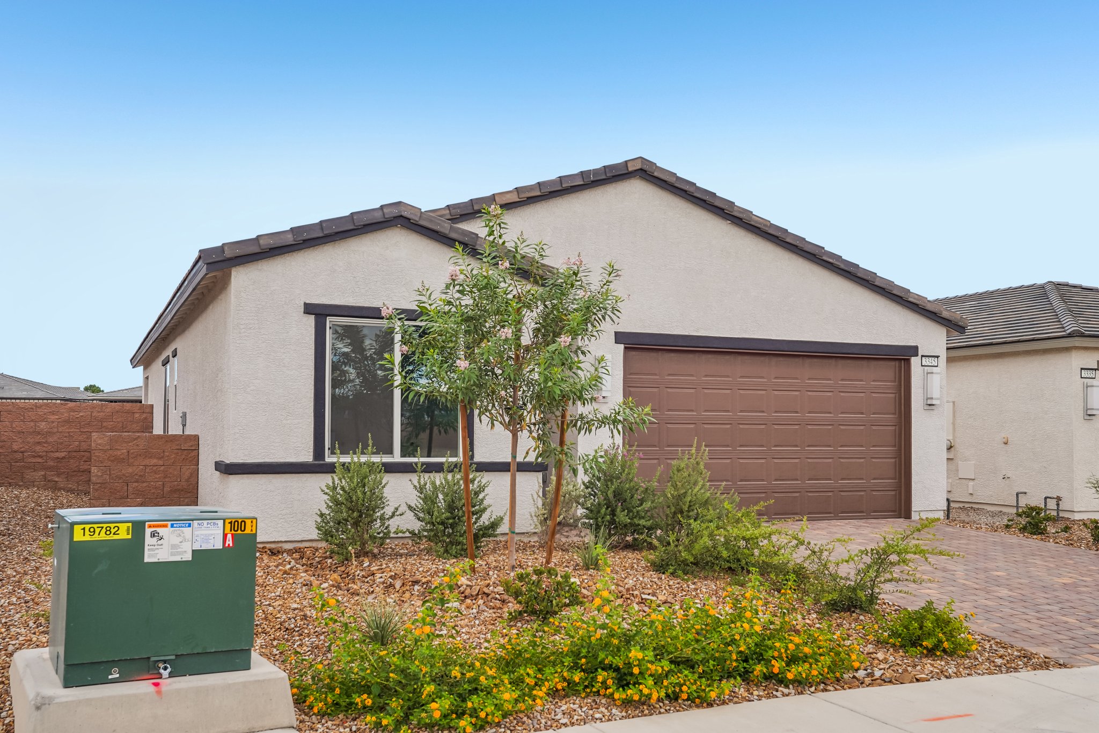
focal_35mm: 35
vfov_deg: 37.8
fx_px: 1068
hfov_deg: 54.4
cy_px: 366
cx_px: 550
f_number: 8
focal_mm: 35
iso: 100
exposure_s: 1/100
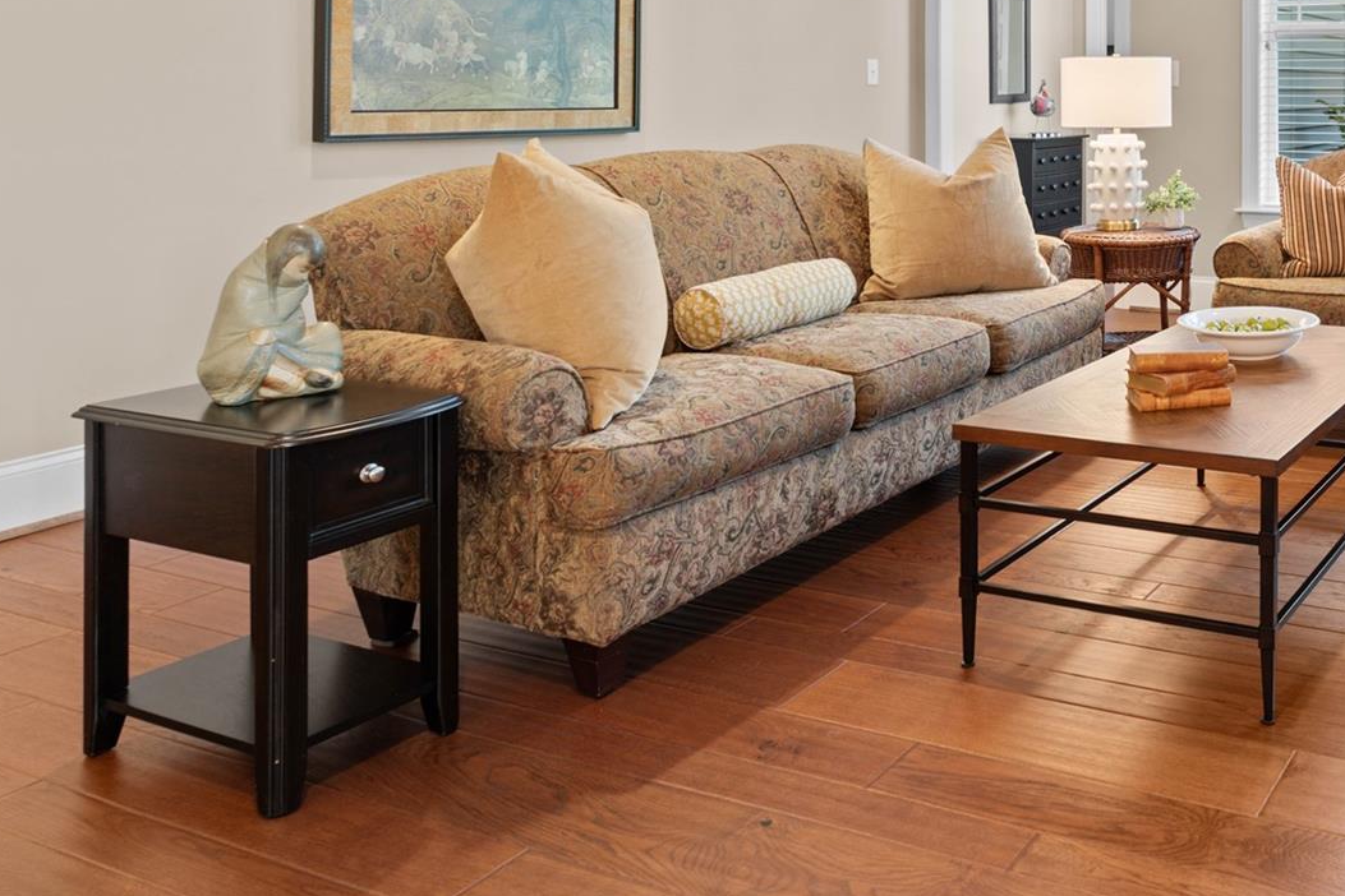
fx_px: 1308
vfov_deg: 35.7
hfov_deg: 48.3
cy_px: 96
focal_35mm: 35
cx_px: 1227
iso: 100
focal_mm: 18
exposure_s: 1
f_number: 7.1
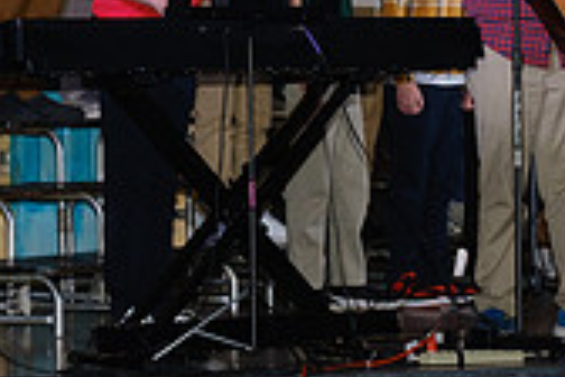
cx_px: 0
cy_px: -227
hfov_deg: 7.6
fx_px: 4221
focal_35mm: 269
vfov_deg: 5.1
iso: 1600
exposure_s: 1/125
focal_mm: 52
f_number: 5.6
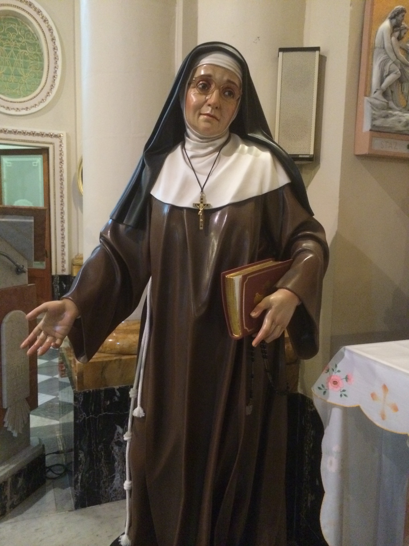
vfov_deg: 60.0
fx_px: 473
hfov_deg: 46.8
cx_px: 204
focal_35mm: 30
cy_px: 273
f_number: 2.2
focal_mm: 4.12
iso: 640
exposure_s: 1/15
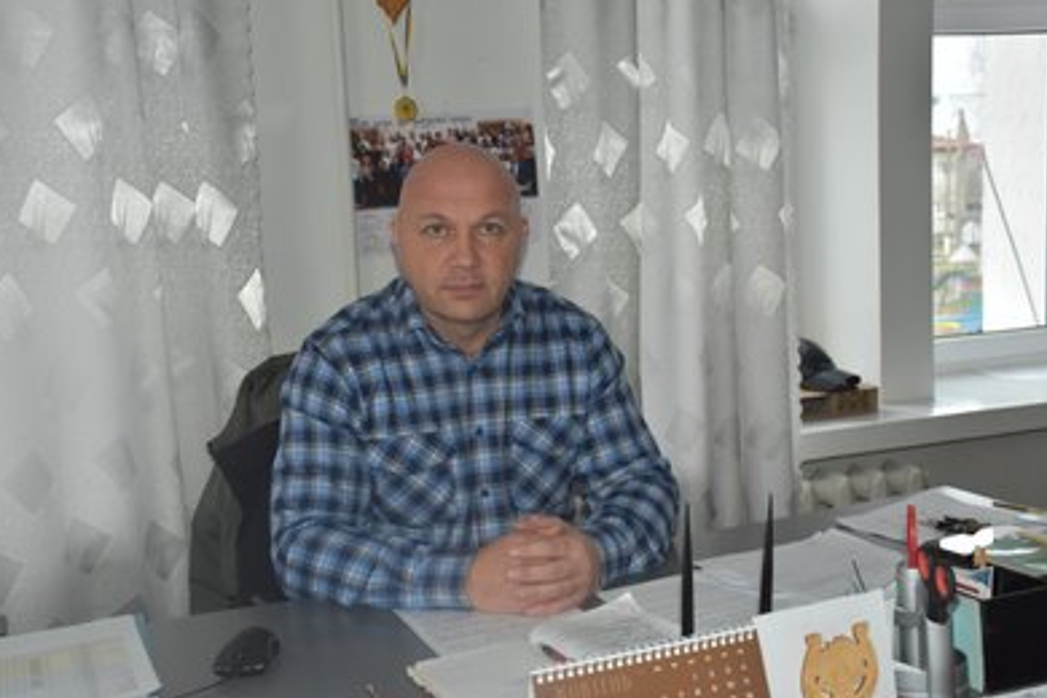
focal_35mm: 42
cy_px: 348
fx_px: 1207
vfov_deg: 32.2
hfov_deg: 46.9
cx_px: 521
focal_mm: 27
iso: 800
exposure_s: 1/100
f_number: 5
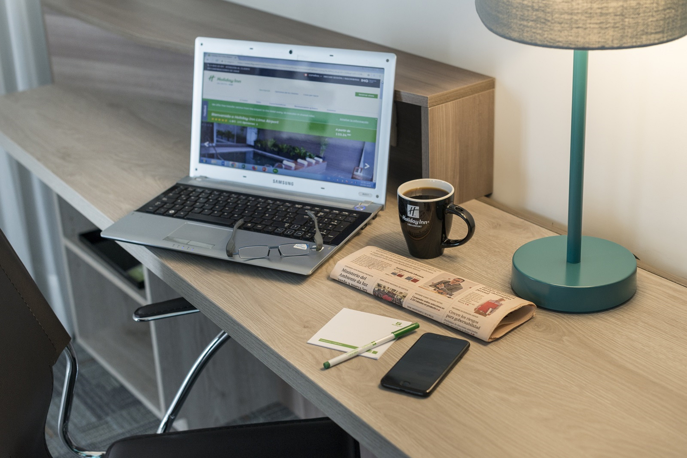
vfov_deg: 27.0
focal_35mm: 50
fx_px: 954
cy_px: 229
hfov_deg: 39.6
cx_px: 344
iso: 800
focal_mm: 50
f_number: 3.5
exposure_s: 1/80
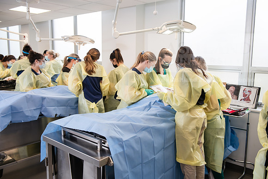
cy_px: 90
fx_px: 238
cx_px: 134
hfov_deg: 58.7
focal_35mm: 32
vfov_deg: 41.1
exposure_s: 1/200
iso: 500
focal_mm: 32
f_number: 4
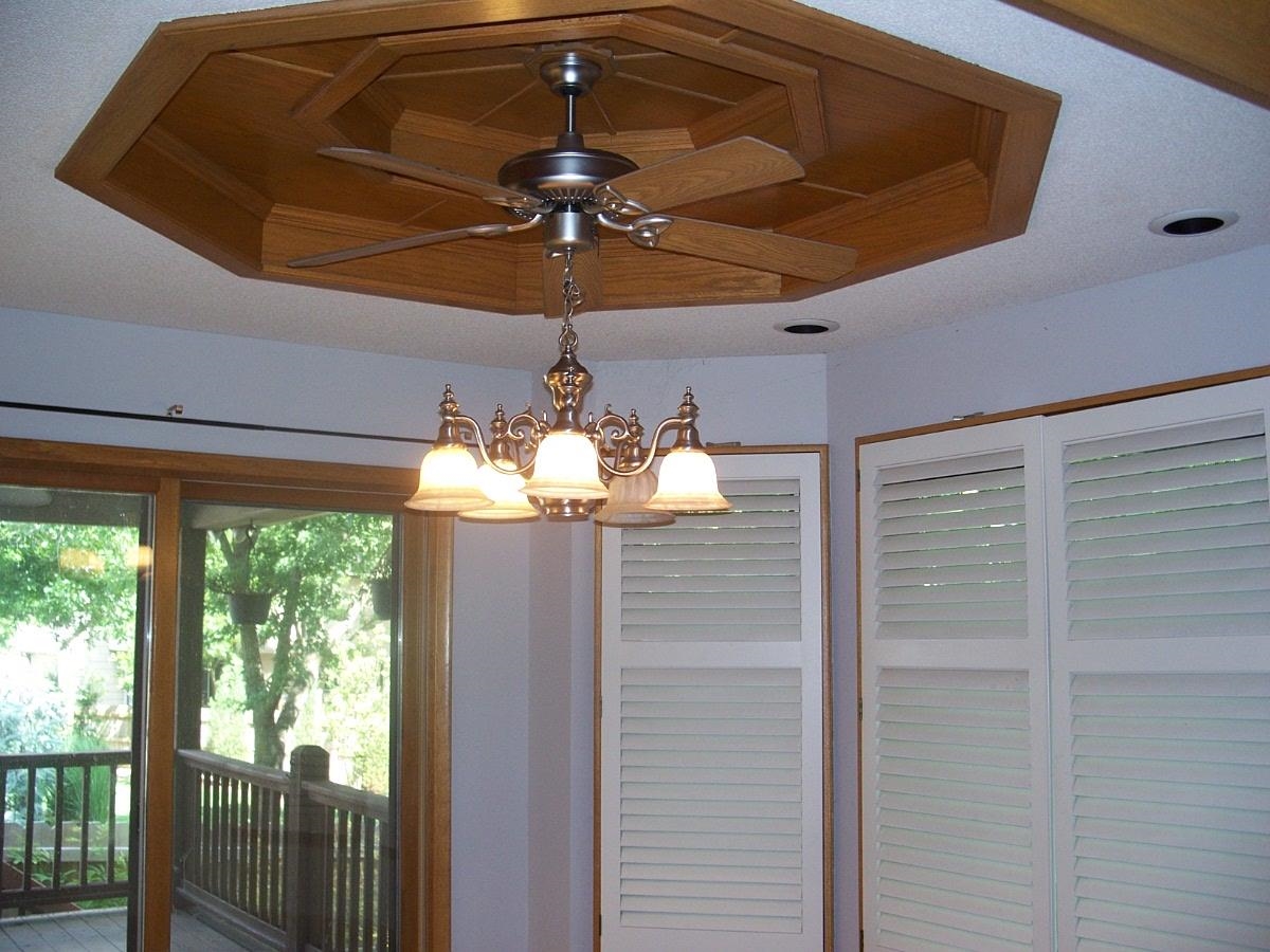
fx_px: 1357
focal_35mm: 37
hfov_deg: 50.1
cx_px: 635
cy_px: 476
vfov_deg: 38.7
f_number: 2.8
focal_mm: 7.8
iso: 125
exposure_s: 1/60
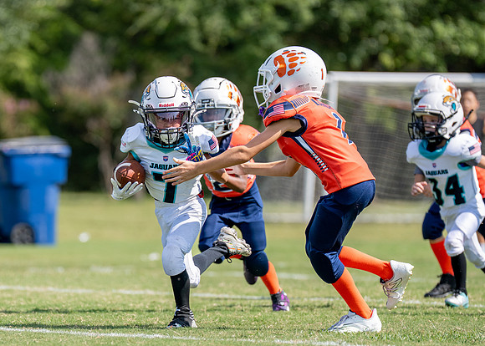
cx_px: 149
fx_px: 5095
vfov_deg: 3.9
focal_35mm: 370
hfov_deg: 5.4
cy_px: 236
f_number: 2.8
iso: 160
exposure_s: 1/2500
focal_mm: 200
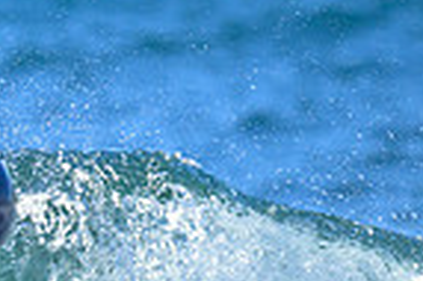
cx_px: -412
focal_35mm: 3293
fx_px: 38648
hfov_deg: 0.6
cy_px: 299
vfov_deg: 0.4
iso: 720
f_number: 6.3
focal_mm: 800
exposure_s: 1/2000
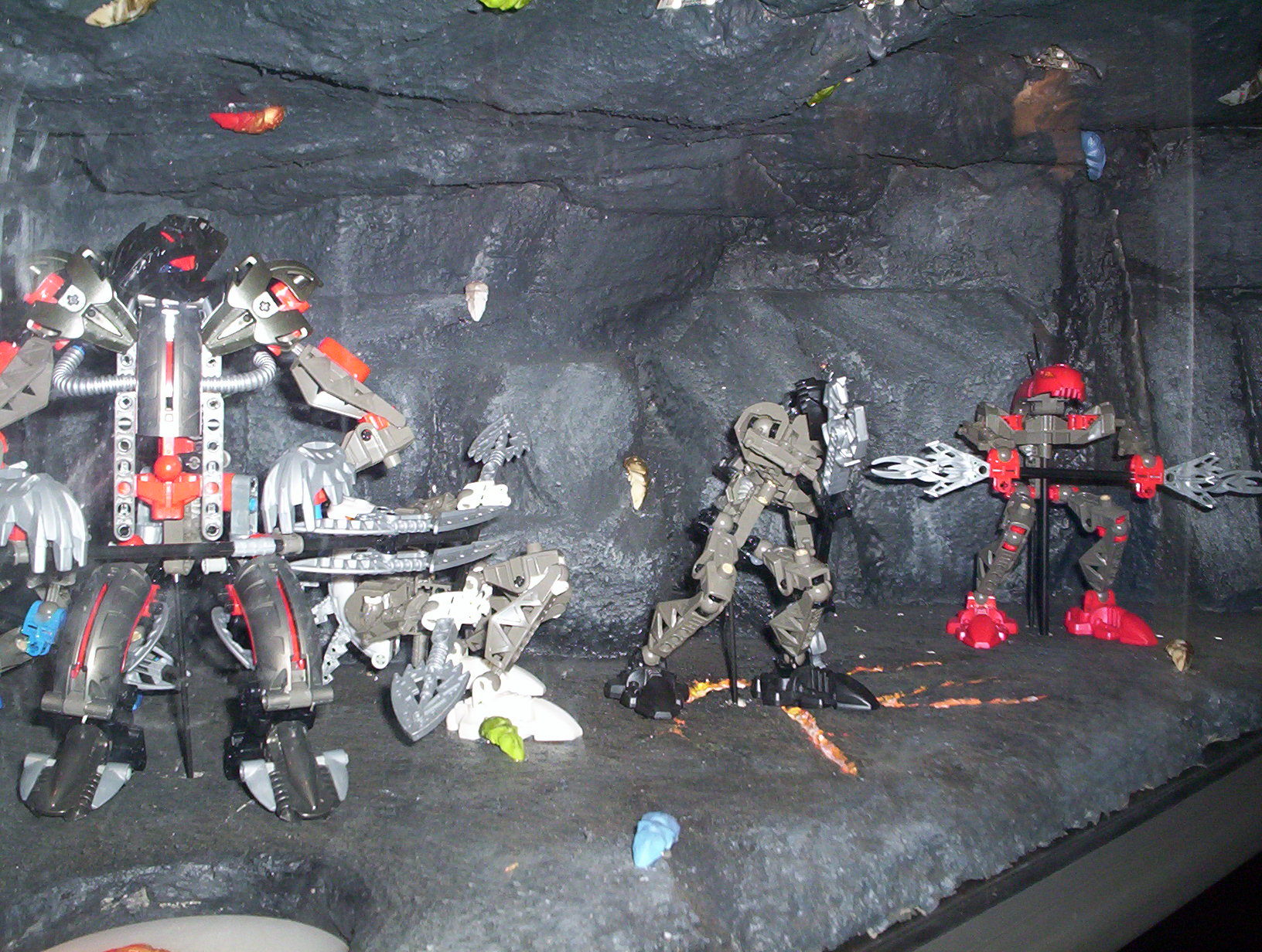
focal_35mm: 38
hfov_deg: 48.9
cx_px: 631
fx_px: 1389
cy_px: 476
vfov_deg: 37.9
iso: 140
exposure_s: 1/60
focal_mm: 4.99
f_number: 4.5
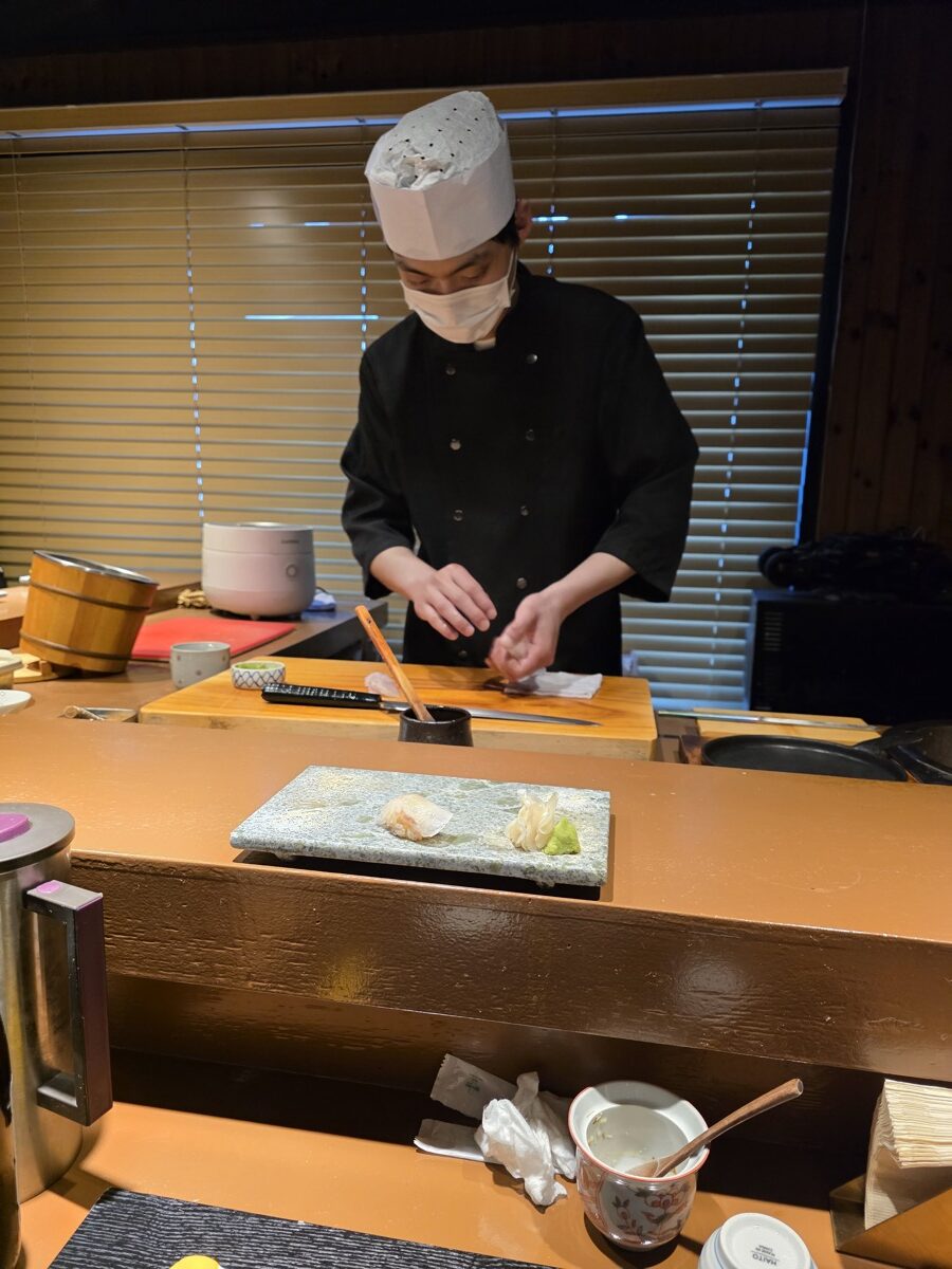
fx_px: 843
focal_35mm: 23
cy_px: 634
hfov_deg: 58.9
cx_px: 476
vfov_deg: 73.9
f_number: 1.7
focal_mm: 6.3
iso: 640
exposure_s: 1/120
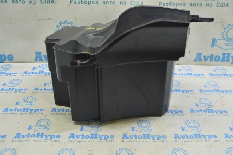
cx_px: 116
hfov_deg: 45.0
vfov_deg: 30.8
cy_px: 78
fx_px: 281
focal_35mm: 44
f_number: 5.6
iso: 400
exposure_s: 1/20
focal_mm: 29
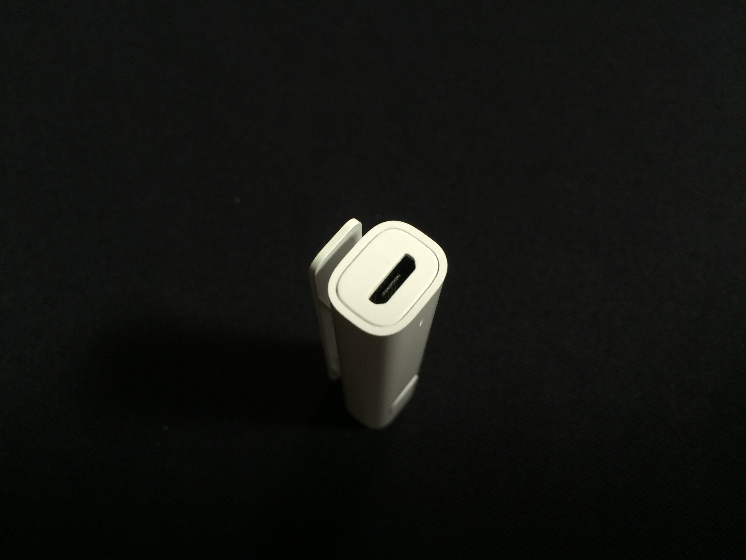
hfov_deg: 61.7
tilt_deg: -63.3
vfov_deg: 48.2
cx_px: 373
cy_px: 280
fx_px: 625
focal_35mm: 29
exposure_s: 1/30
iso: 50
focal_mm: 4.15
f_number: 2.2
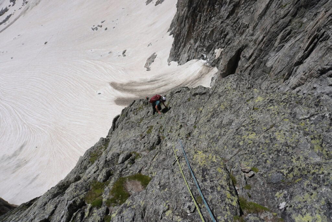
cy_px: 111
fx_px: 221
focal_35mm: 24
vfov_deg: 53.1
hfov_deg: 73.7
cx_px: 166
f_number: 4.5
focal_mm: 16
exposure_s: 1/2000
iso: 100
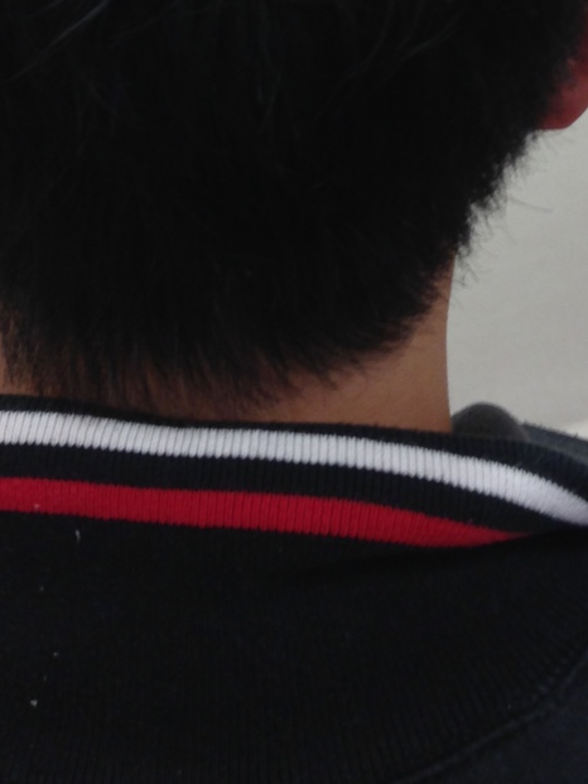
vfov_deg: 21.1
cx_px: 290
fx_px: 1924
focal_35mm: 85
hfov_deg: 17.4
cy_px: -213
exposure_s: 1/24
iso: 50
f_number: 2.4
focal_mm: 4.13
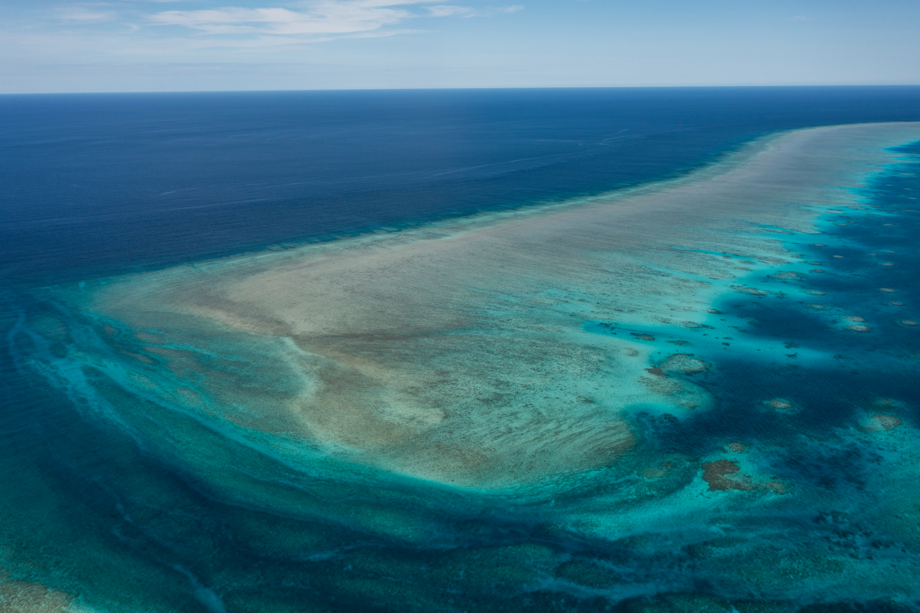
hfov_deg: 63.7
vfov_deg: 44.9
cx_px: 470
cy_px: 299
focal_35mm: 29
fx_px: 741
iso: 100
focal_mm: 10.26
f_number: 4.5
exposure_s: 1/160
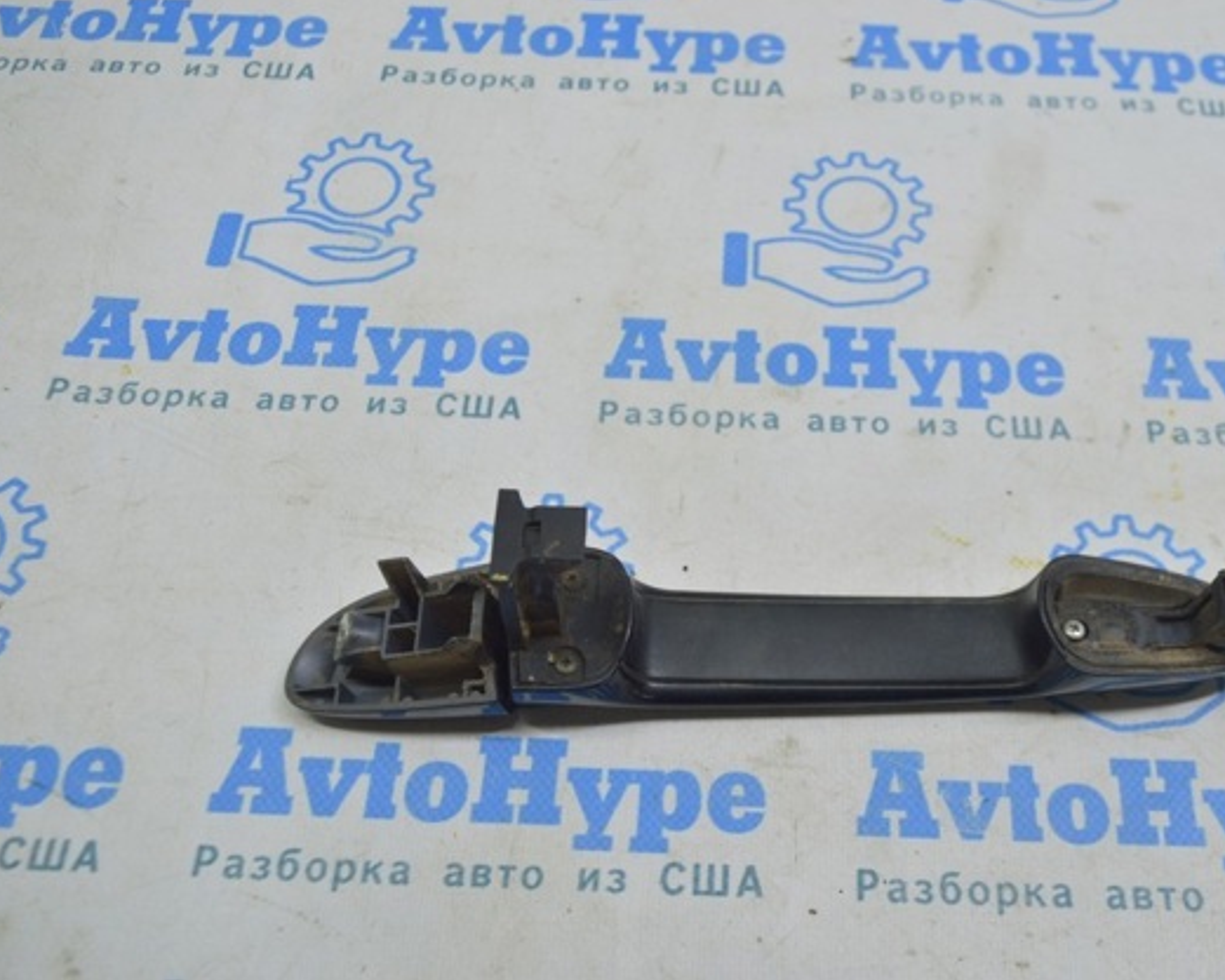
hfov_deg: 47.6
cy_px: 483
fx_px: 1378
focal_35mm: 38
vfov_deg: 39.2
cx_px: 738
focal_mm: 22
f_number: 5.6
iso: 400
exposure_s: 1/40
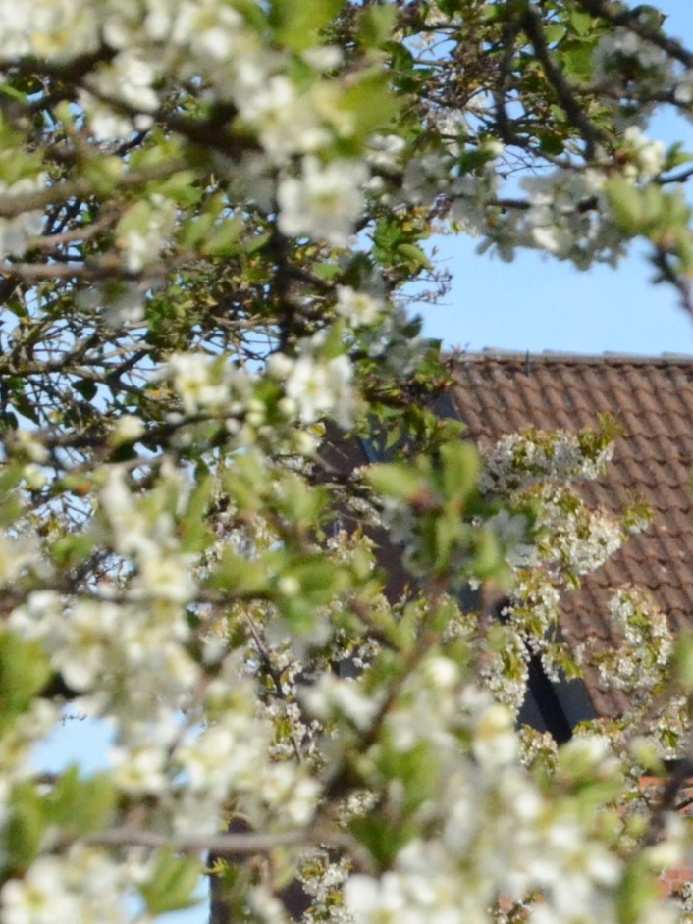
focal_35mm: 309
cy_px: 929
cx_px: 956
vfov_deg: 6.4
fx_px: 8252
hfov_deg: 4.8
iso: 4000
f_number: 8
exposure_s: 1/8000
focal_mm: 62
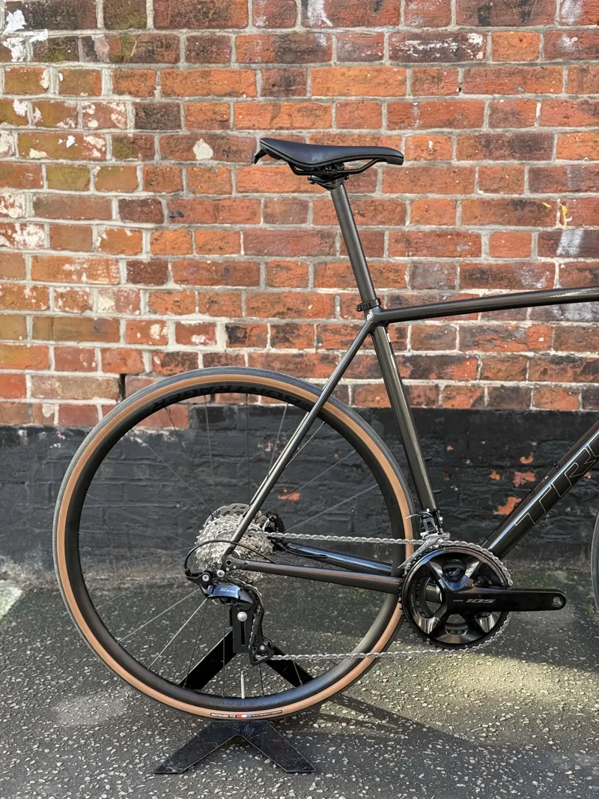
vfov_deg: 39.6
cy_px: 400
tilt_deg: -12.3
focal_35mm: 48
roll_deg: -1.6
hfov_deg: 30.3
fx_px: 1107
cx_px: 300
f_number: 1.78
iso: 64
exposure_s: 1/122
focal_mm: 6.76
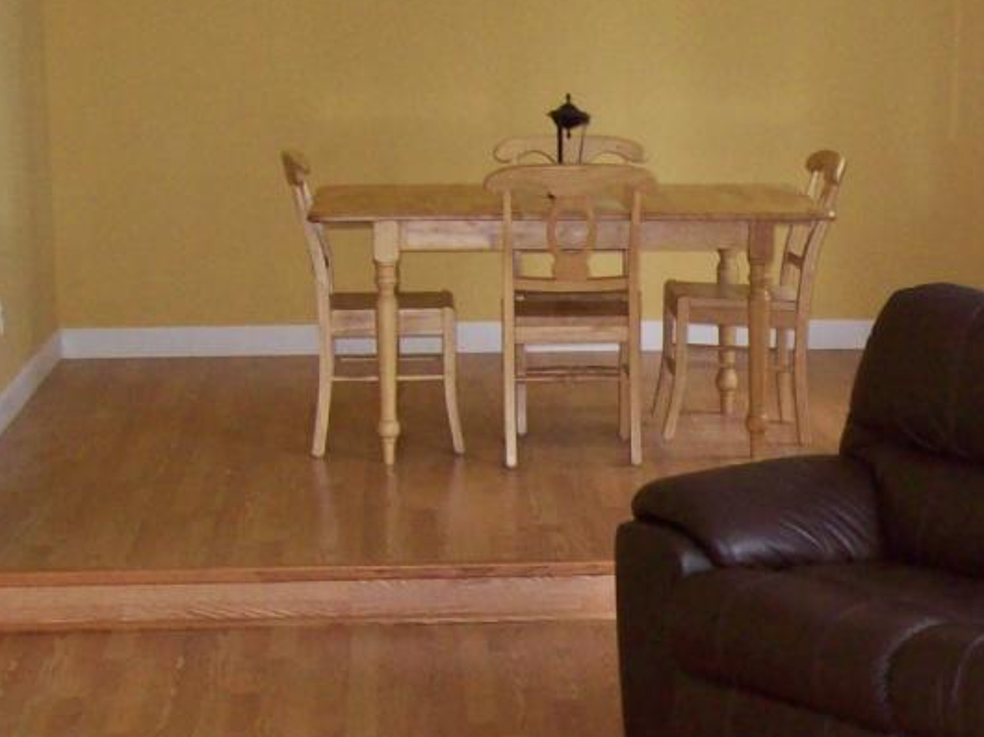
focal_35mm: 87
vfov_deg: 16.8
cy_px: 640
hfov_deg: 22.1
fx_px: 2472
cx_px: 839
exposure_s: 1/64
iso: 200
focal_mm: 6
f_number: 2.7
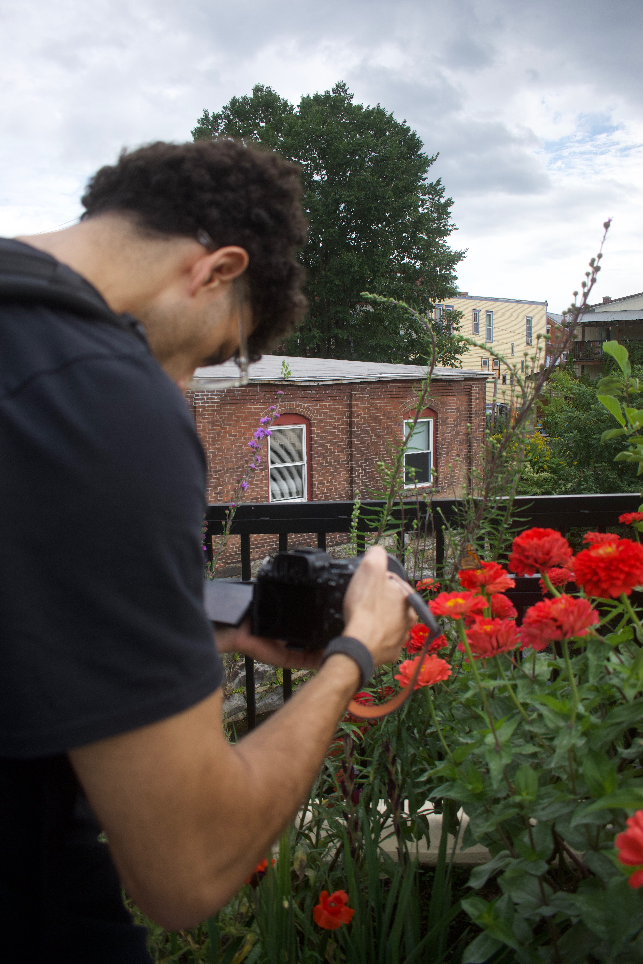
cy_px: 482
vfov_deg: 67.4
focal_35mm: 27
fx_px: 723
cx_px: 322
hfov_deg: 47.9
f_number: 3.5
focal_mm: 18
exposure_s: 1/1600
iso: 320
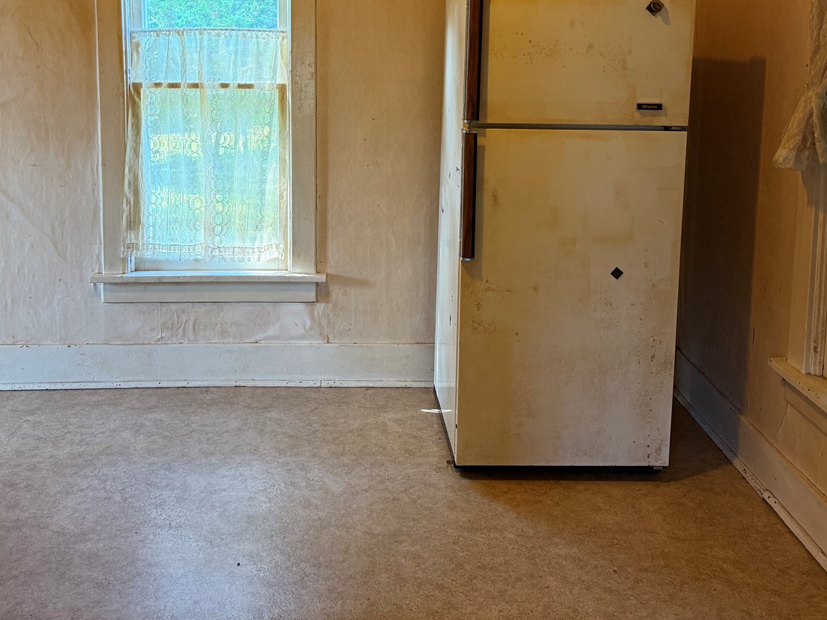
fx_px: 908
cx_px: 366
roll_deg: -0.2
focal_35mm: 38
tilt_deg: -6.9
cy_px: 134
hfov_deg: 48.9
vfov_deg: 36.6
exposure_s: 1/120
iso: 250
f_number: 1.78
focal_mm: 6.76
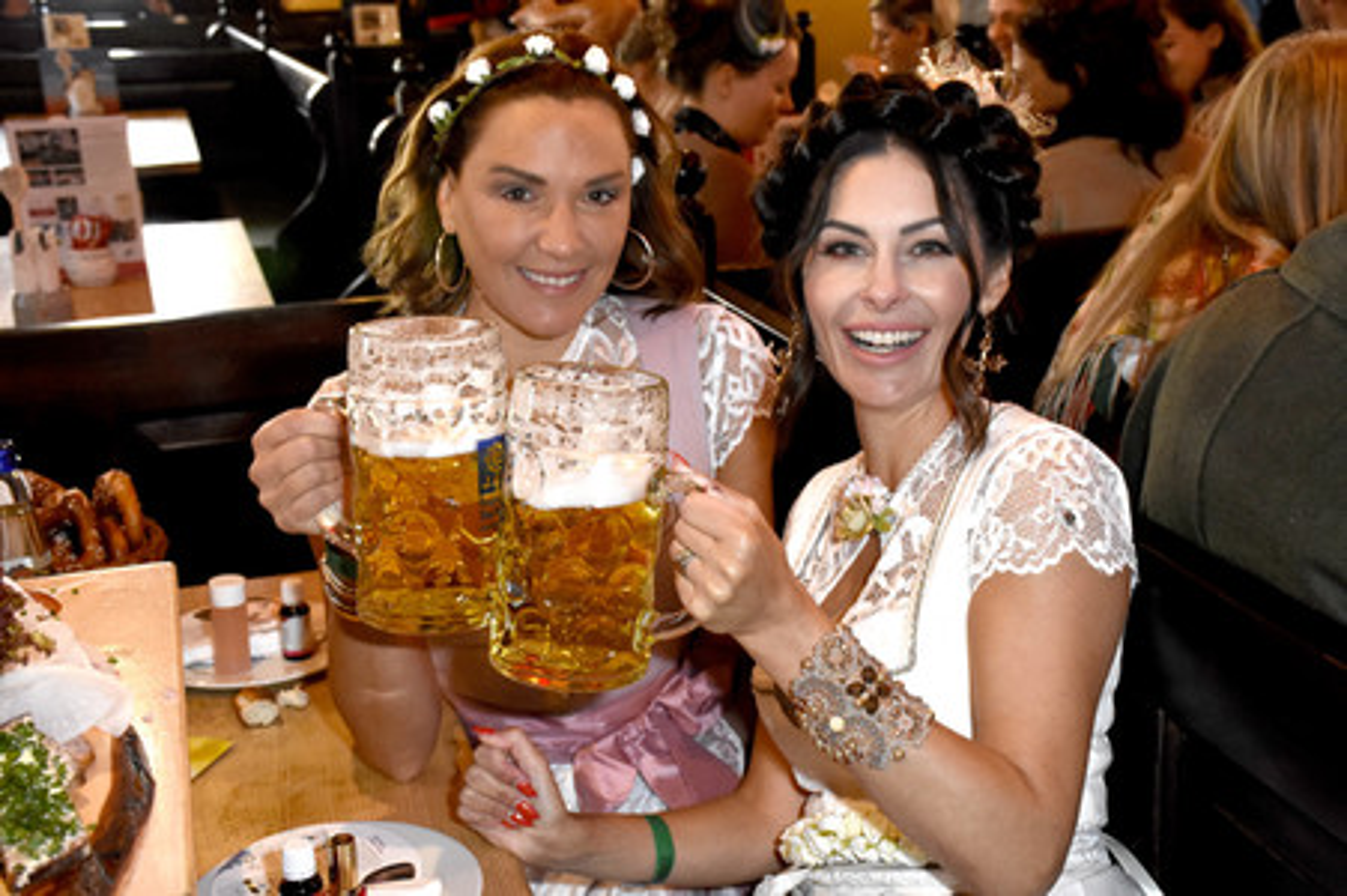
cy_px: 448
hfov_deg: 41.1
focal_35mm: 48
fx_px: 1795
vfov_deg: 28.0
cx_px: 674
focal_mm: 32
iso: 3200
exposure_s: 1/60
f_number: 6.3
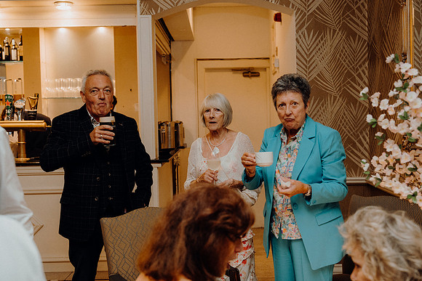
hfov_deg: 42.7
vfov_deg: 29.3
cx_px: 211
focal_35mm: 46
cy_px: 140
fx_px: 539
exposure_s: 1/160
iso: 2500
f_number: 3.5
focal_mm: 46
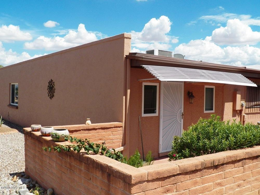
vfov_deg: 40.7
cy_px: 98
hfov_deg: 52.6
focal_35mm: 35
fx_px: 263
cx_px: 130
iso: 125
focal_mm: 6.3
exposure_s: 1/1250
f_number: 4
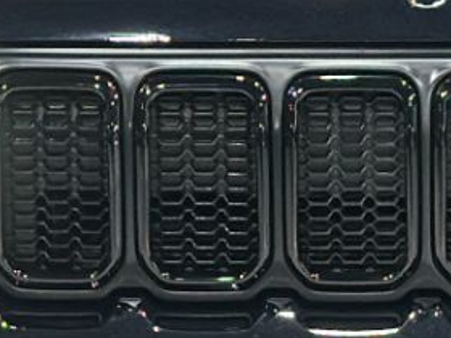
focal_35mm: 329
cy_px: 76
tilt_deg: -10.3
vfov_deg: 4.5
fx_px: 4286
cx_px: 494
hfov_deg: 6.0
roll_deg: +0.3
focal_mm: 6.86
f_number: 1.78
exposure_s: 1/49
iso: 125
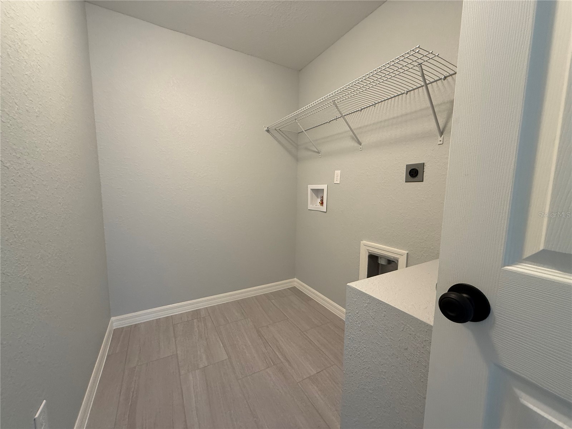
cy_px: 214
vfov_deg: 85.7
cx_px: 286
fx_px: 231
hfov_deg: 102.1
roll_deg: -0.9
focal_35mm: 14
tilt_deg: -6.2
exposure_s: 1/60
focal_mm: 2.22
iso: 250
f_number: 2.2
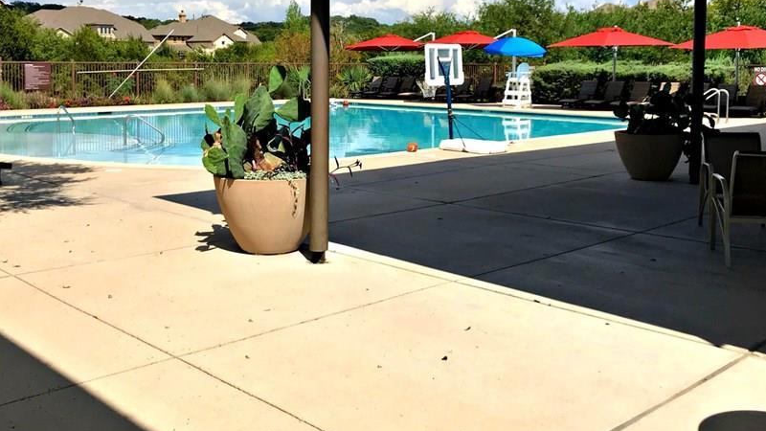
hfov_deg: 51.6
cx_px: 382
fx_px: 792
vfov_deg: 30.0
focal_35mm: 39
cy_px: 112
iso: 20
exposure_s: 1/3546
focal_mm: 3.99
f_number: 1.8
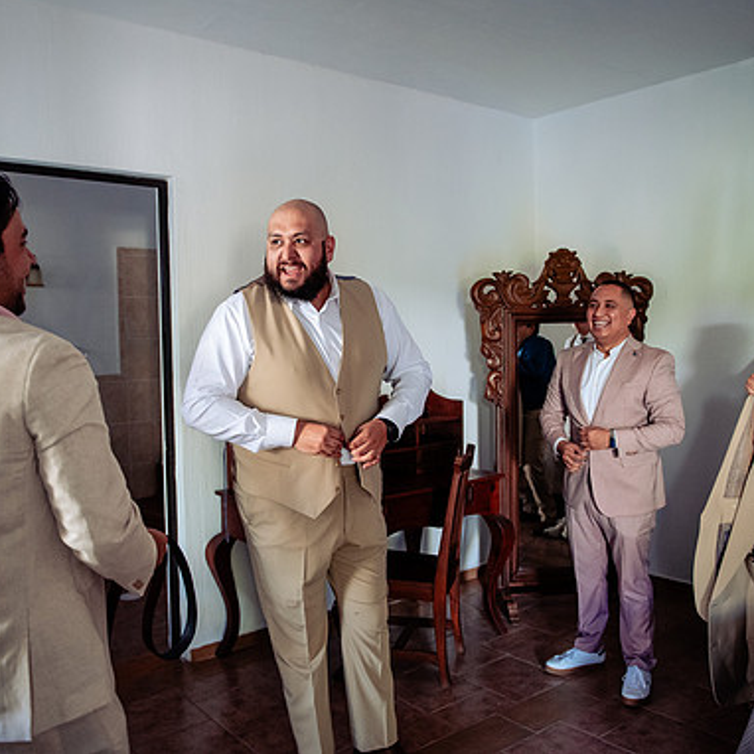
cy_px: 374
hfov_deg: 52.5
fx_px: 764
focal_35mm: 31
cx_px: 341
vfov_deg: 52.5
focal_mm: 24
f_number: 2.8
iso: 2500
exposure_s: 1/125
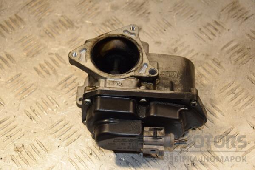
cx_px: 128
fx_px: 616
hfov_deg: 23.4
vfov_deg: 15.7
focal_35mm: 87
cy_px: 85
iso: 800
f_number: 5.6
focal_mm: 58
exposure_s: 1/200
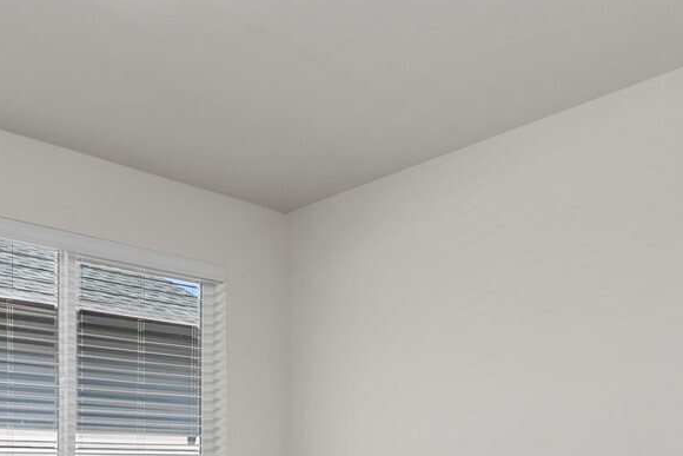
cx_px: 297
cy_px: 474
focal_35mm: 38
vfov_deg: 31.9
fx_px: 721
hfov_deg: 50.5
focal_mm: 13
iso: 1000
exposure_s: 1/25
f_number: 7.1
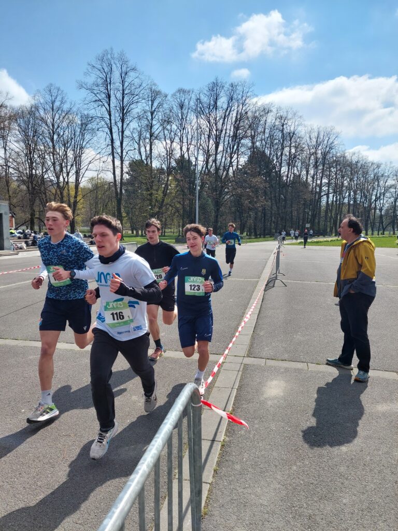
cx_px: 199
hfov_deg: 54.9
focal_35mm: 25
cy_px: 266
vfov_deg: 69.4
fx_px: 383
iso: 40
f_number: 1.8
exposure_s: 1/1924
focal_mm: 5.23
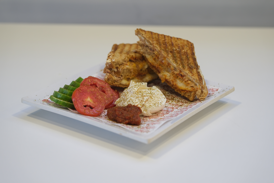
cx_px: 137
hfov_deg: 24.2
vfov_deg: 16.3
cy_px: 92
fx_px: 639
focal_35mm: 84
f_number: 2.8
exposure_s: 1/160
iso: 500
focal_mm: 56
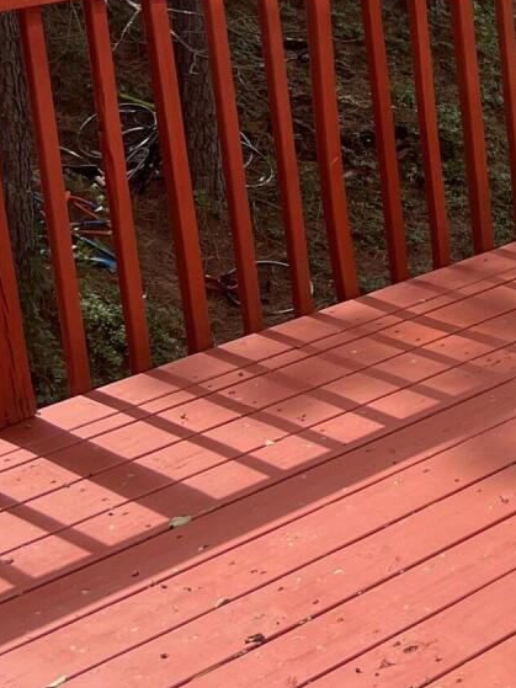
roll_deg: -0.2
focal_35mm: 93
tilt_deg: -14.0
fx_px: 1849
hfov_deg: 14.2
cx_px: 895
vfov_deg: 20.7
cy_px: 92
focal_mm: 5.7
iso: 50
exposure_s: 1/1209
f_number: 1.5
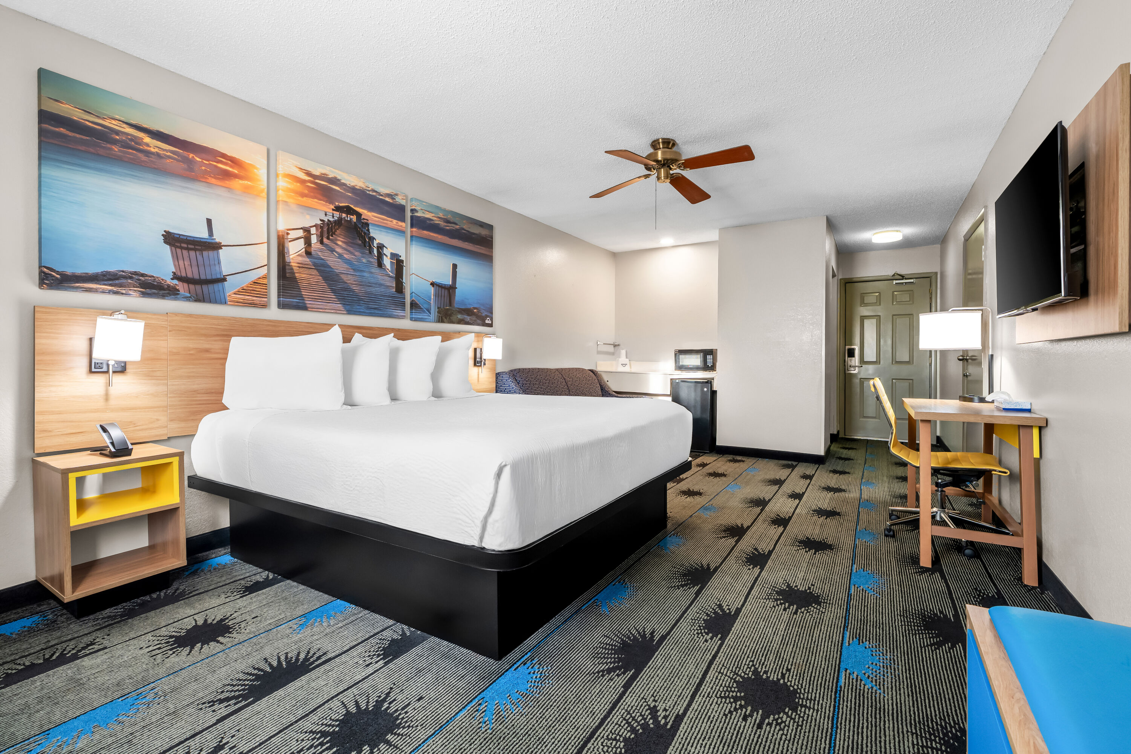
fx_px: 503
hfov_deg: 96.7
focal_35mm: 16
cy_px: 377
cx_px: 566
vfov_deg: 73.7
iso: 400
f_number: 9
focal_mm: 16
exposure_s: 1.6
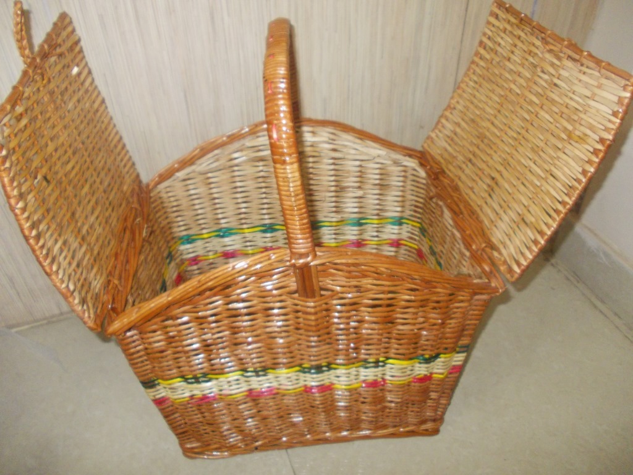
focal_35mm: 28
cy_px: 238
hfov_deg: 63.4
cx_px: 316
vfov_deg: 49.7
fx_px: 512
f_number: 2.7
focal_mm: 4
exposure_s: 1/25
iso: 200
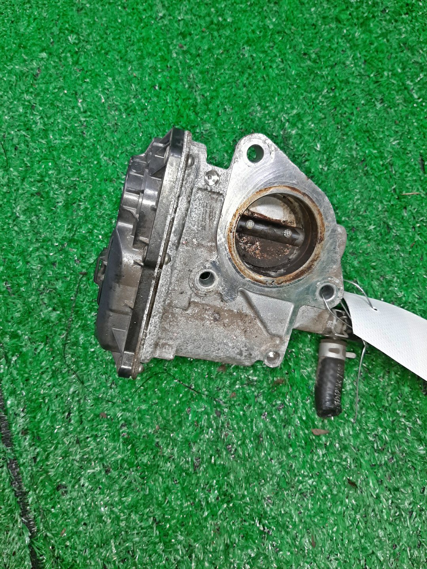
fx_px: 428
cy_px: 284
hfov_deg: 53.1
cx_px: 214
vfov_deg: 67.3
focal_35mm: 26
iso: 96
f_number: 1.7
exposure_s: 1/50
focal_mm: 3.93
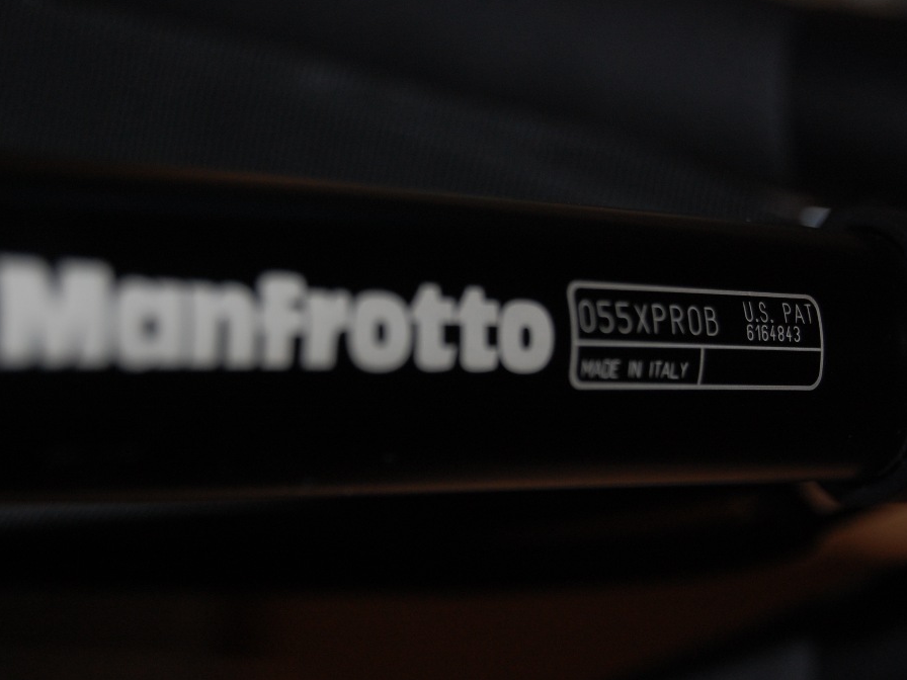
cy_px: 337
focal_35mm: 91
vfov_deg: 16.3
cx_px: 434
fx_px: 2373
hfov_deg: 21.6
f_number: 5.6
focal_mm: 55
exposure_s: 1/60
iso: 400
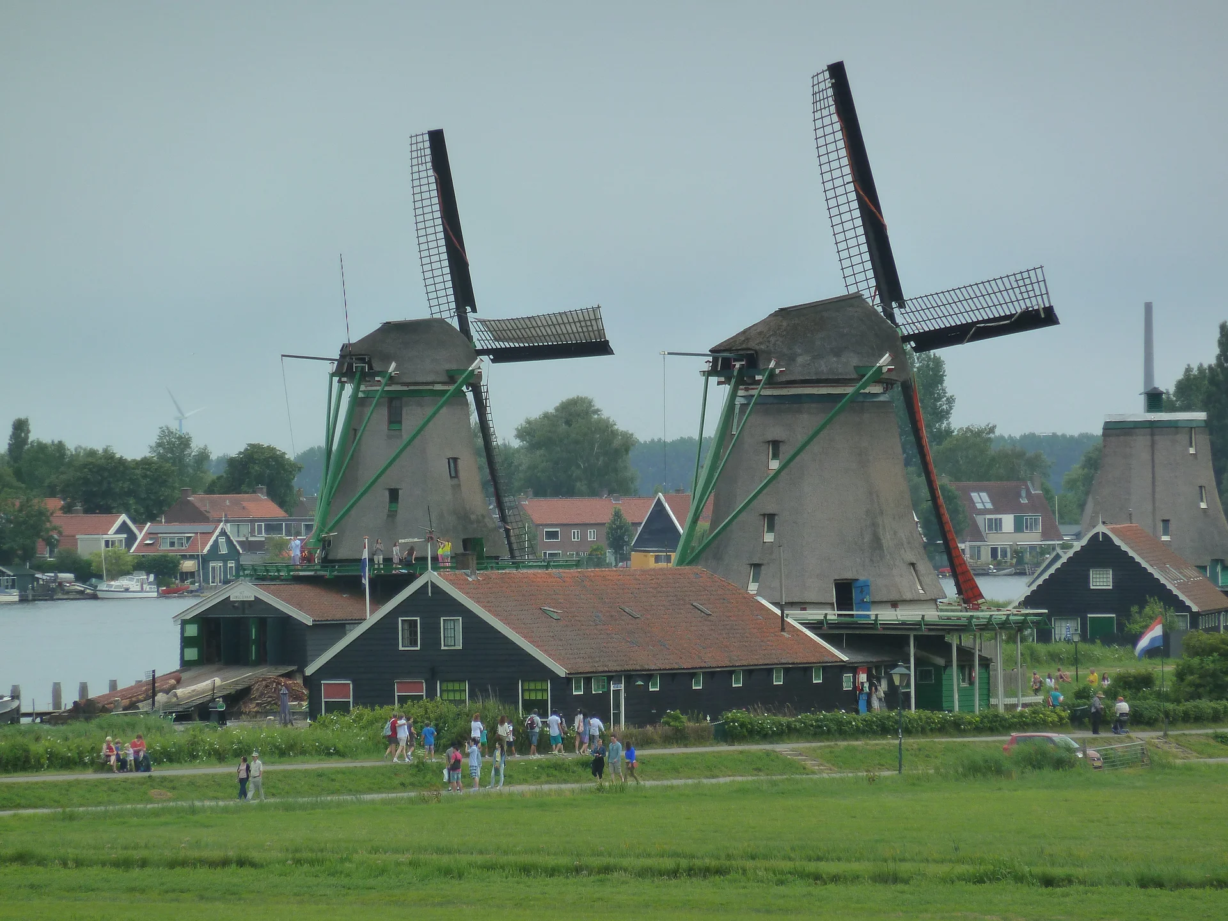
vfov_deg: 5.0
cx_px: 614
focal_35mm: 300
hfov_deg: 6.6
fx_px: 10642
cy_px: 460
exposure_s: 1/200
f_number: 4.9
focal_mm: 49.2
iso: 125
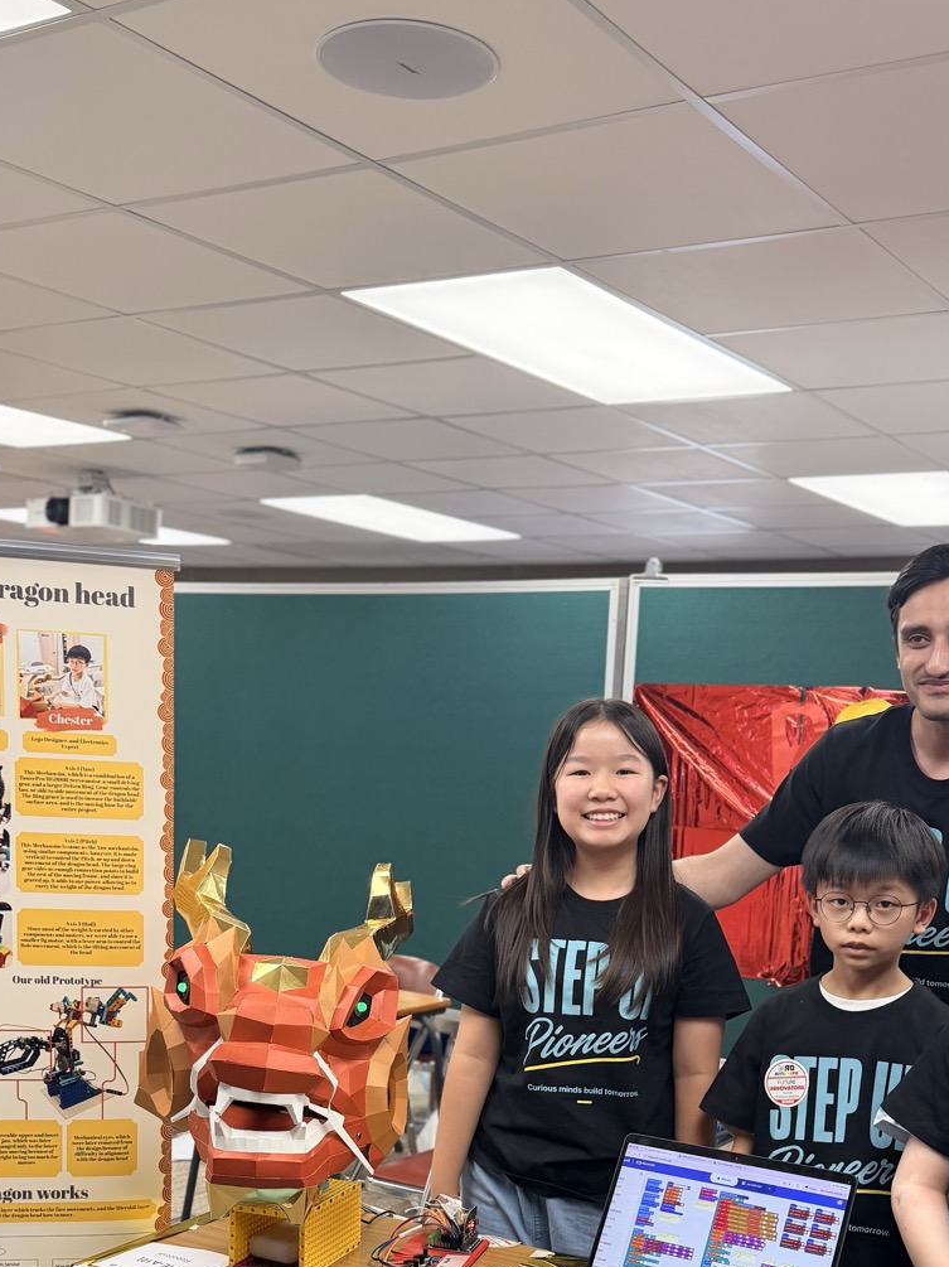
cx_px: 551
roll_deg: -2.8
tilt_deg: -10.1
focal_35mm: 43
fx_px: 1573
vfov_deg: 42.2
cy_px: 987
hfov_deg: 33.5
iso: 200
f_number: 1.78
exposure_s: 1/235
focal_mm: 6.76
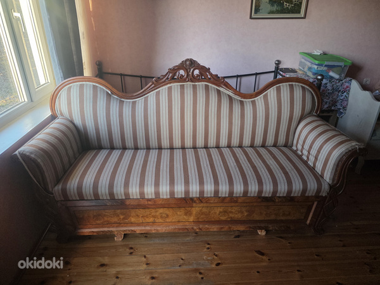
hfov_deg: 73.9
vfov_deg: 58.9
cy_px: 142
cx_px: 190
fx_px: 252
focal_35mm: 23
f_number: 1.7
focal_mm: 6.3
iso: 320
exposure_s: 1/100
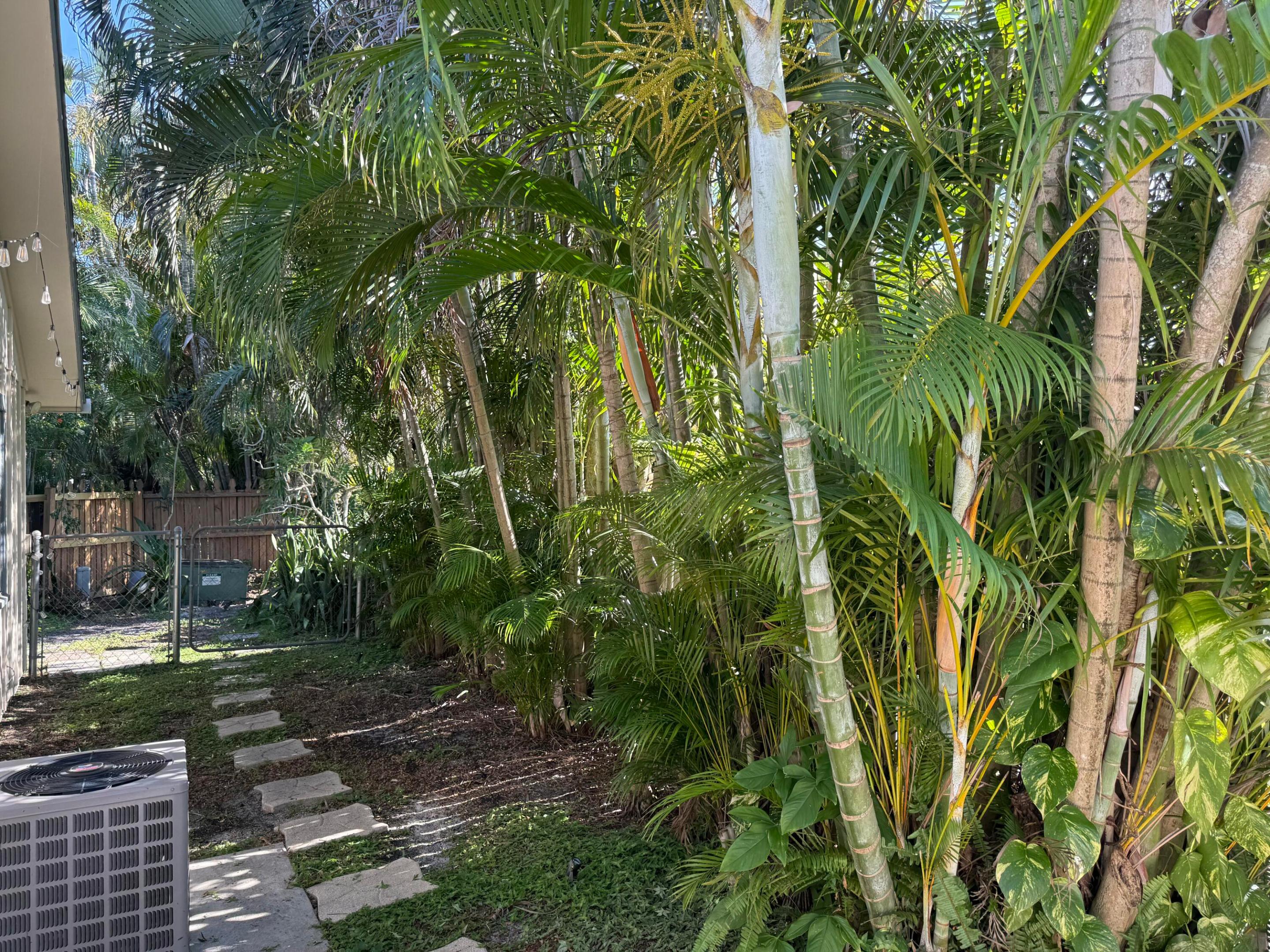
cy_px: 476
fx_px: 881
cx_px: 635
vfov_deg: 56.8
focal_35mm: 24
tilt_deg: +2.2
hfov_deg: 71.6
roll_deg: +1.3
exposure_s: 1/225
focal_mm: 6.76
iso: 80
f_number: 1.78
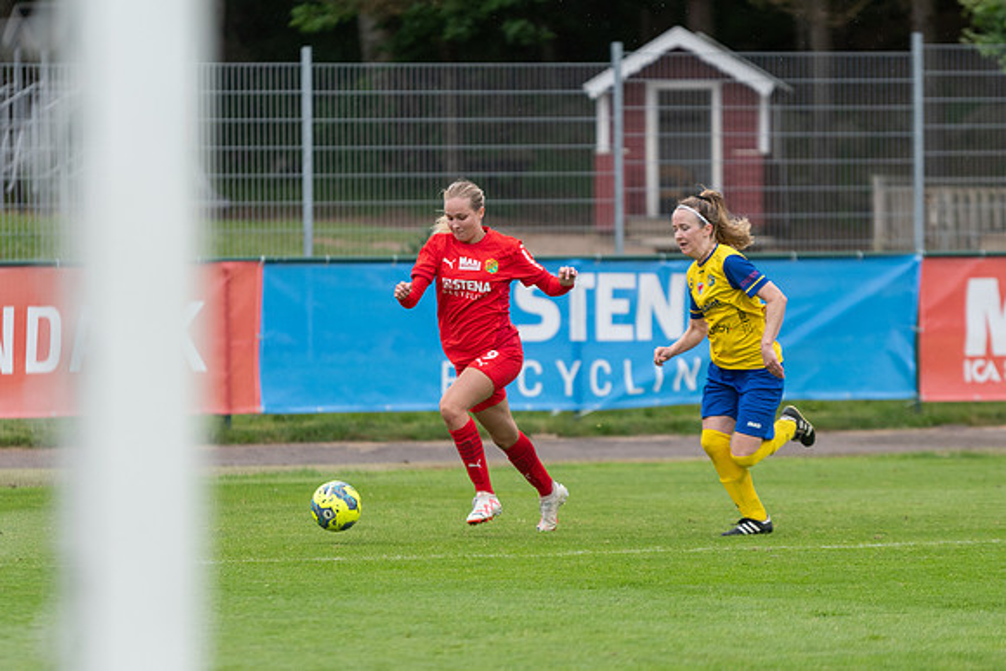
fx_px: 8603
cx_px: 503
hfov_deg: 6.7
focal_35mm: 308
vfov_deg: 4.5
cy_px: 336
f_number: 3.2
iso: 400
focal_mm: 200
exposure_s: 1/1600
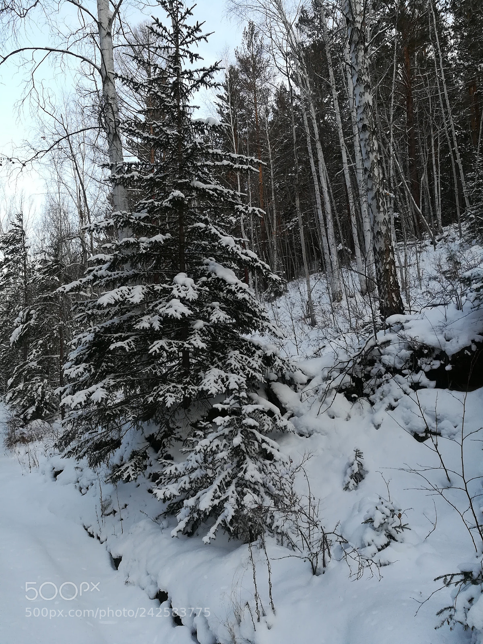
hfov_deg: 53.1
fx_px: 484
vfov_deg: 67.3
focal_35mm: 26
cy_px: 322
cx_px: 242
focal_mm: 3.83
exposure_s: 1/120
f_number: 2.2
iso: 64
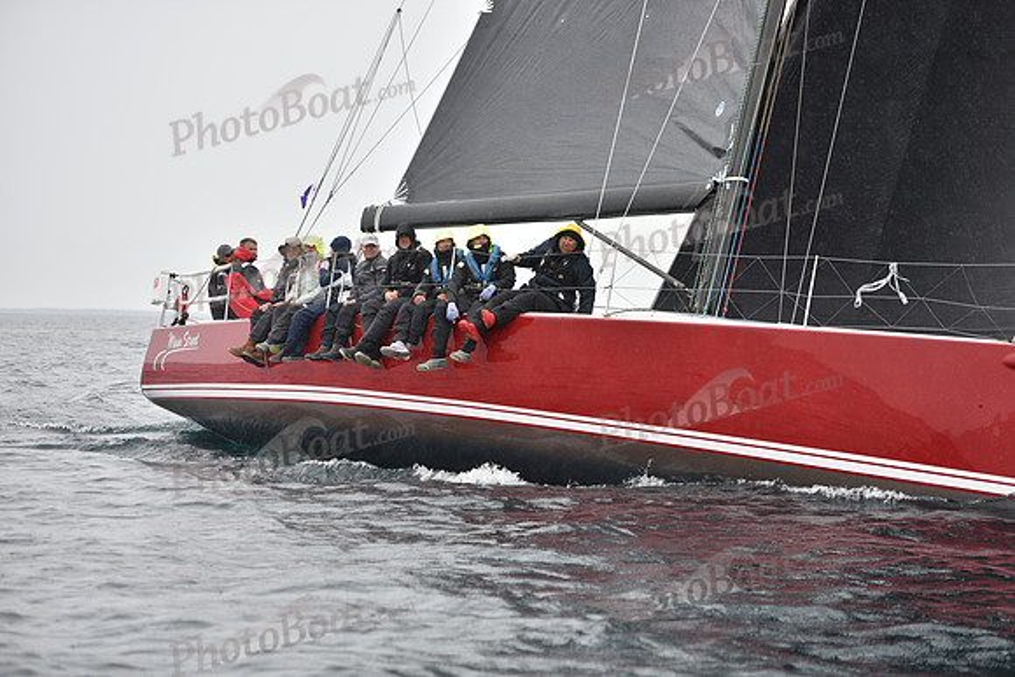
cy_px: 338
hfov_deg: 20.8
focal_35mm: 98
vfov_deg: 14.0
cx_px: 508
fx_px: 2764
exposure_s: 1/800
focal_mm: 98
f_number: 3.2
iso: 250
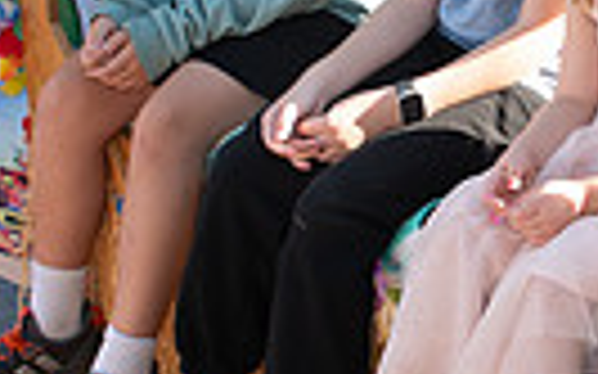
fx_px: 1922
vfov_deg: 11.1
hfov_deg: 17.1
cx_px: 664
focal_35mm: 118
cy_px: 118
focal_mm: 24
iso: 400
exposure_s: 1/200
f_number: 6.3
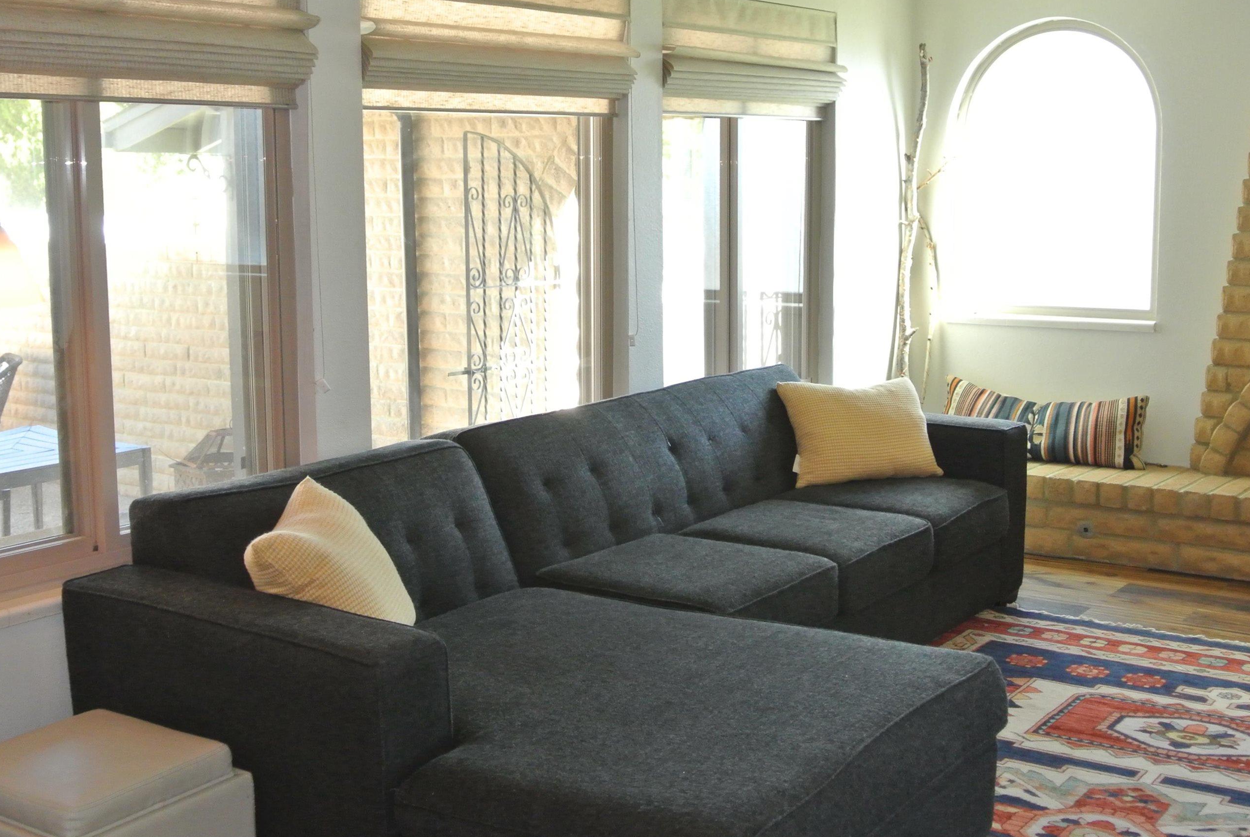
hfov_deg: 41.9
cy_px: 390
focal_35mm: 47
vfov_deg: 28.7
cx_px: 609
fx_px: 1634
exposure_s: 1/60
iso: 800
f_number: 4
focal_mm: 14.5
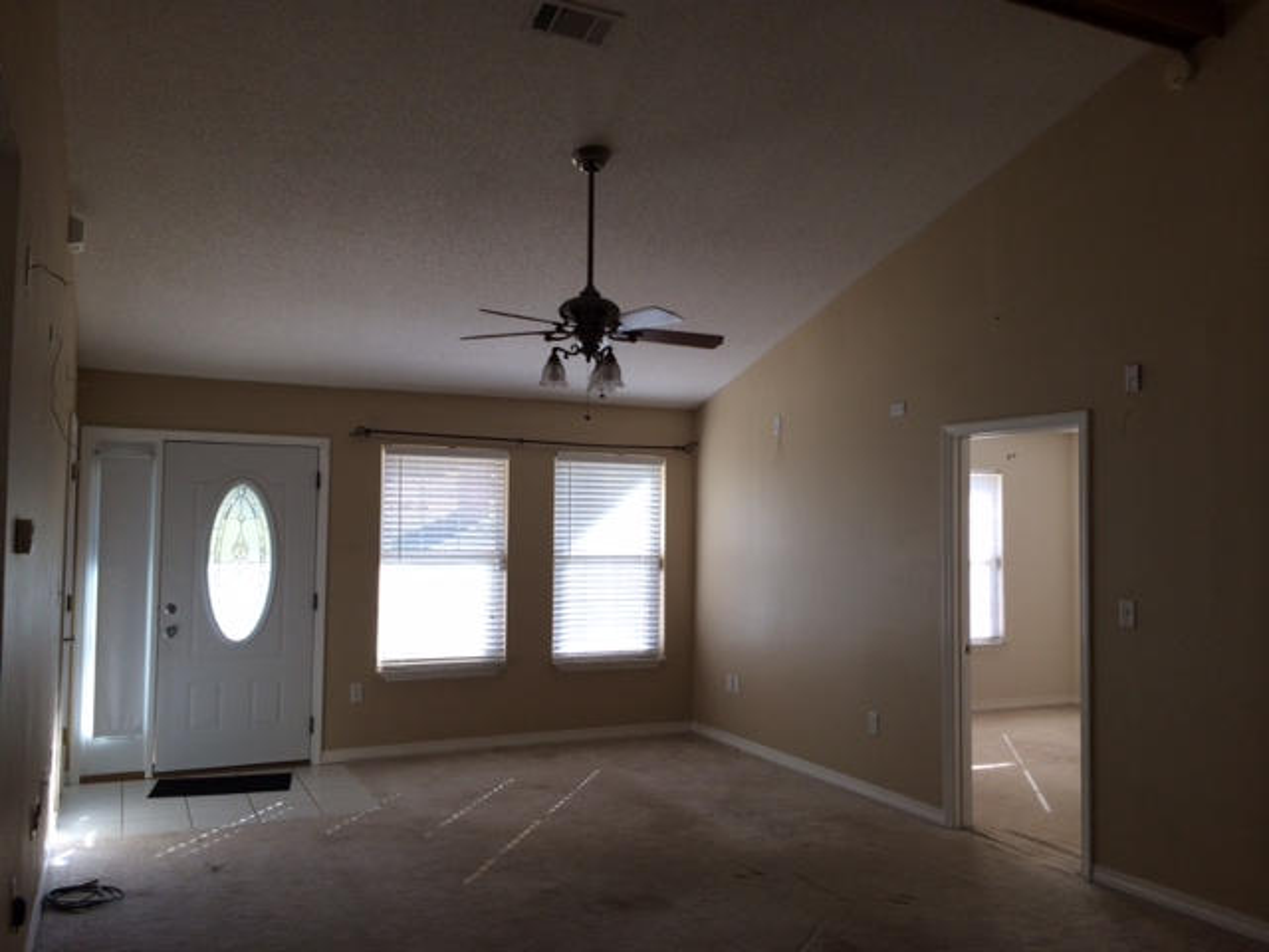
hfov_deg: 60.0
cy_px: 476
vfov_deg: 46.8
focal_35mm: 30
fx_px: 1100
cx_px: 634
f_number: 2.2
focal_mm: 4.12
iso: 50
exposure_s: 1/120
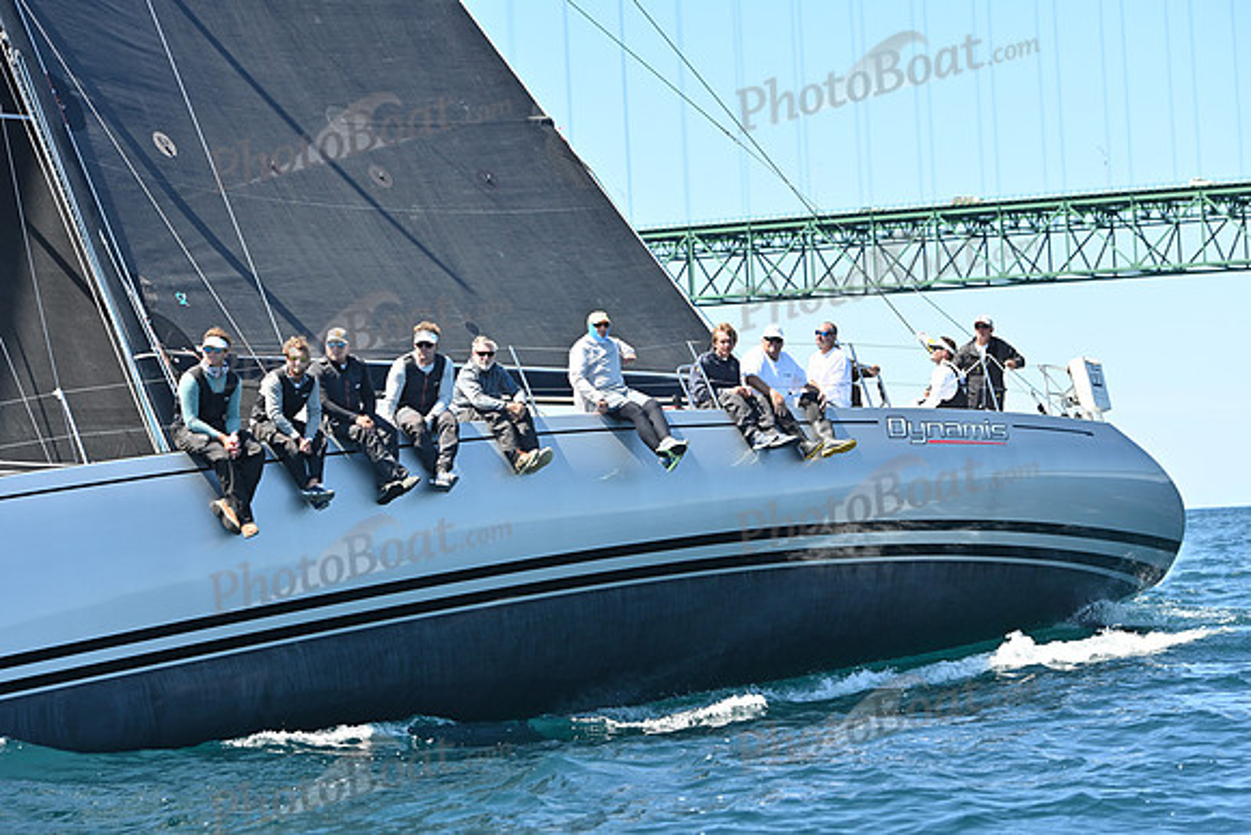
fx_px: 3302
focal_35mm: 95
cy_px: 418
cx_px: 626
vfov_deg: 14.4
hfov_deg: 21.5
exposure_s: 1/1000
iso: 320
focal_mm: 95
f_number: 5.6
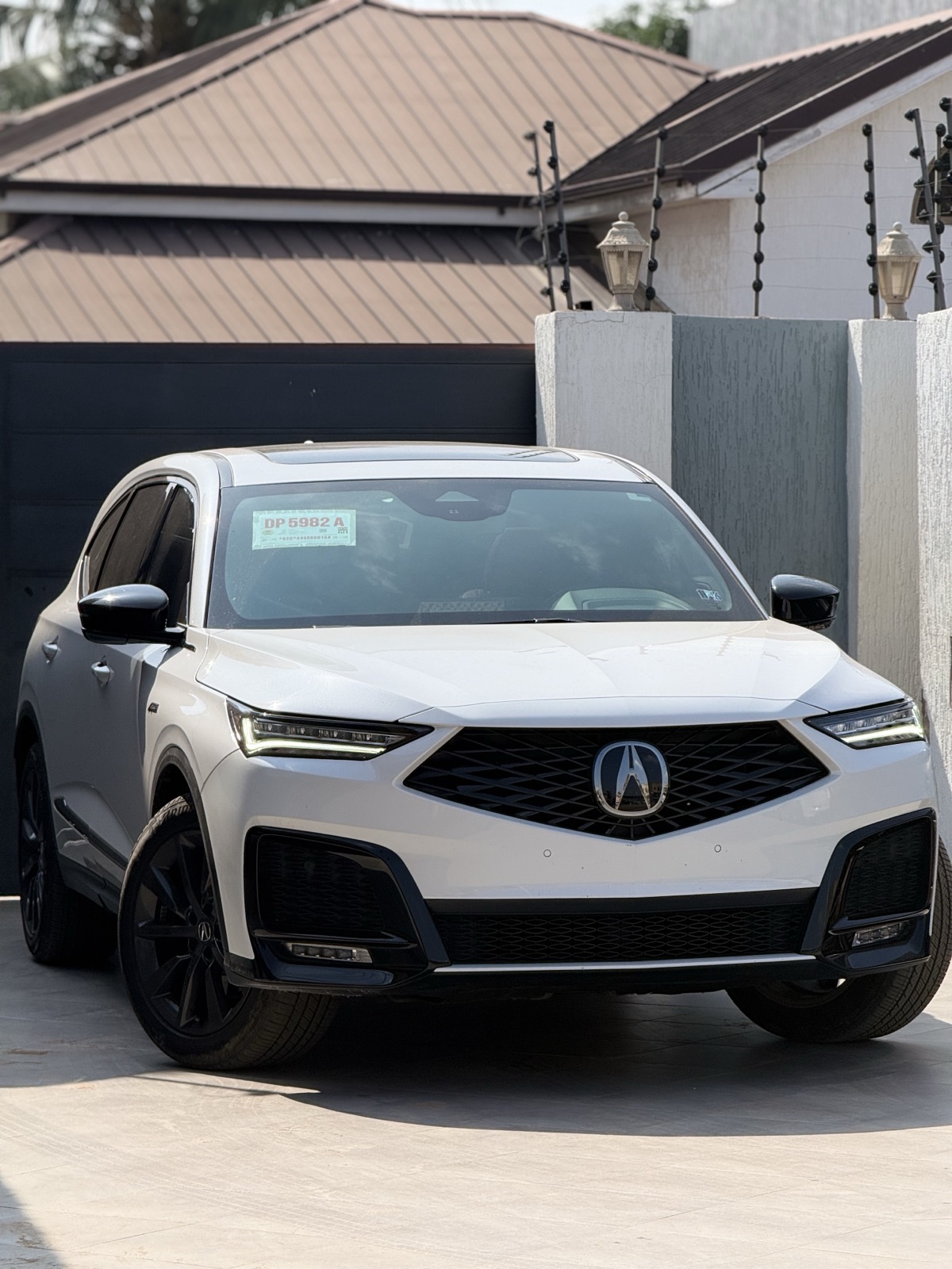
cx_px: 476
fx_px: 4400
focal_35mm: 120
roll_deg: +0.1
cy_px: 634
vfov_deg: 16.4
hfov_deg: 12.3
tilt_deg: -0.2
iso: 64
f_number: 2.8
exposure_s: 1/2283
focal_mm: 15.66
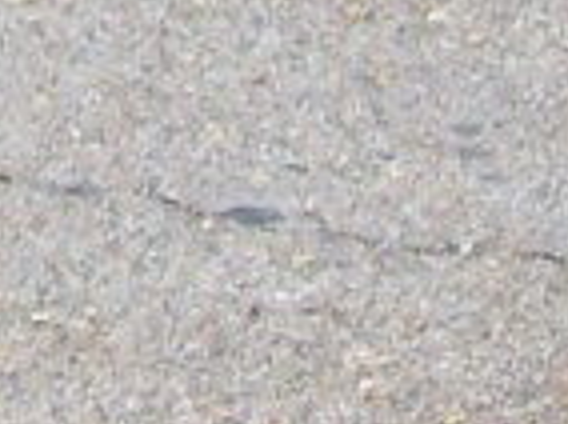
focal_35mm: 260
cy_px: -1064
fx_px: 4259
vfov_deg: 5.2
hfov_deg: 7.5
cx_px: -260
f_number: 2.7
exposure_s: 1/181
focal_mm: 6
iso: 80
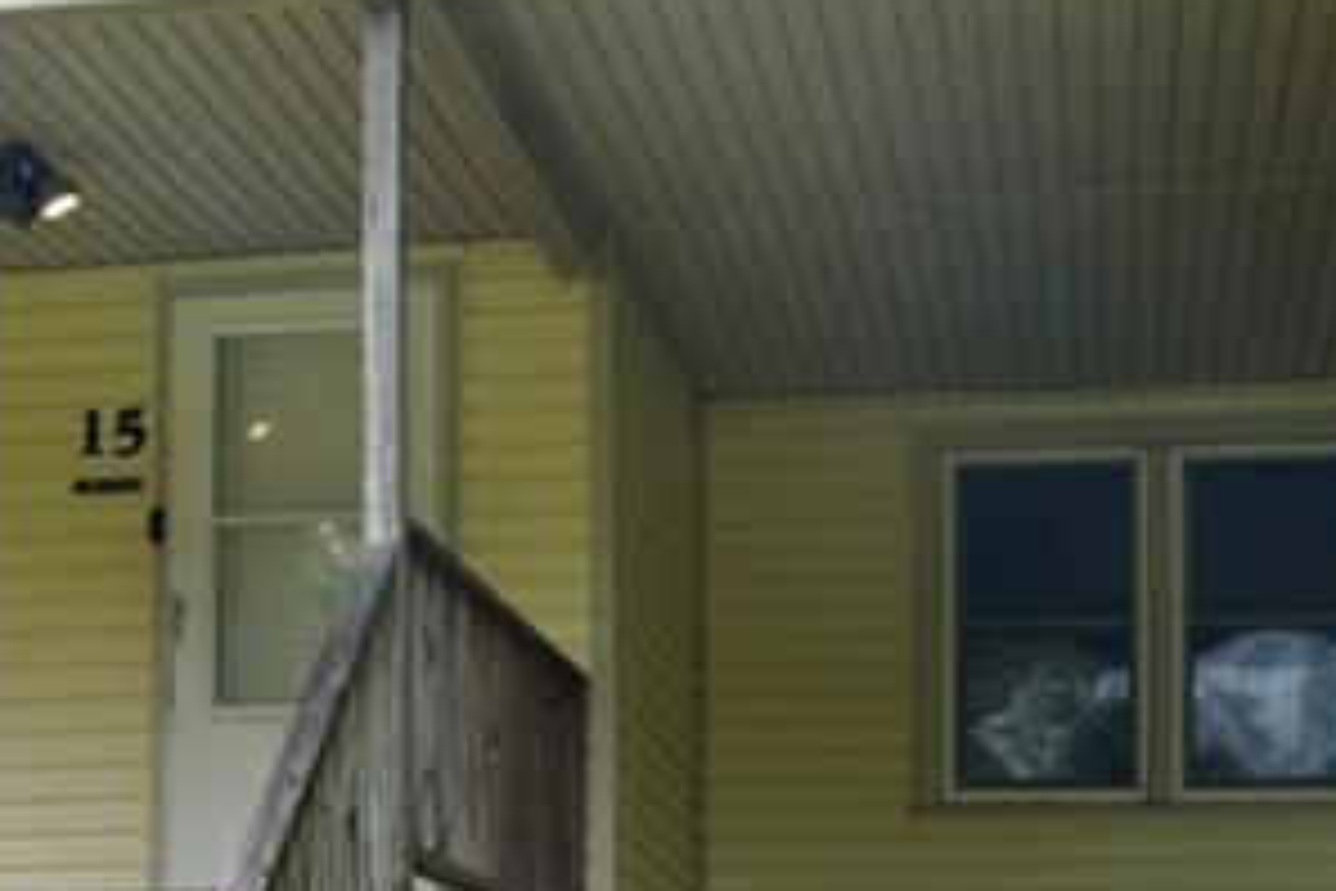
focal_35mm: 93
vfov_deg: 14.3
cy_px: 1010
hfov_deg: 21.7
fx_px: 3451
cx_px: 319
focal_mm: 18
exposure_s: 1/30
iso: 100
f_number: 8
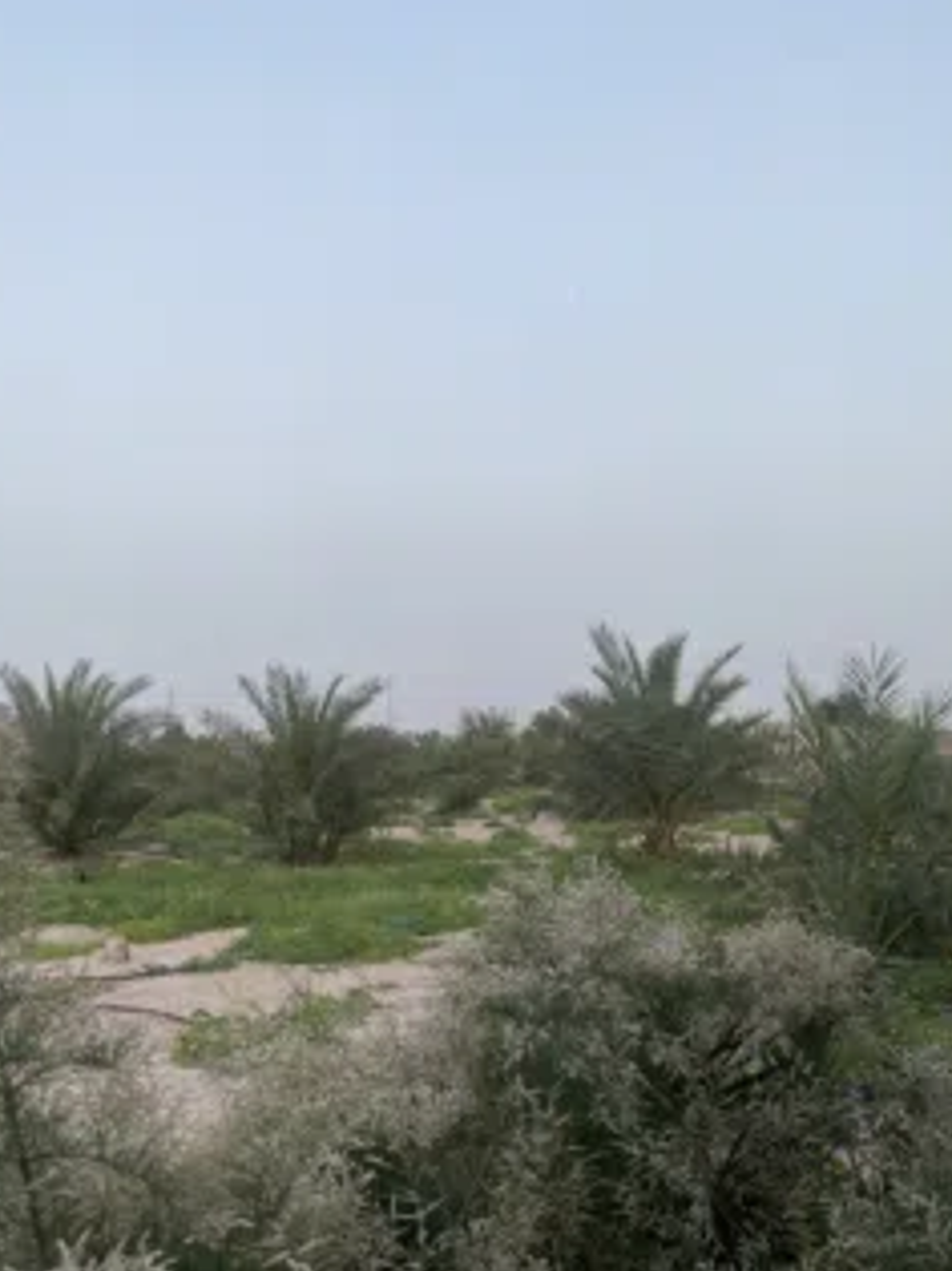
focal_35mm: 33
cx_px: 545
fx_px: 1211
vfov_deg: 55.4
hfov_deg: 42.8
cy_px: 658
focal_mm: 4.25
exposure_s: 1/133
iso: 32
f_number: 1.8
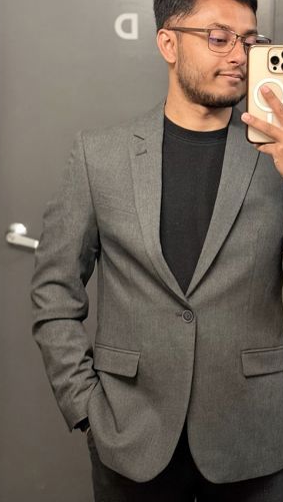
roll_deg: -0.4
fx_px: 814
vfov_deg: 34.3
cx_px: 196
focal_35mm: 61
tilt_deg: -5.3
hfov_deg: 19.6
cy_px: 228
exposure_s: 1/40
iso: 250
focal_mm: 6.76
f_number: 1.78
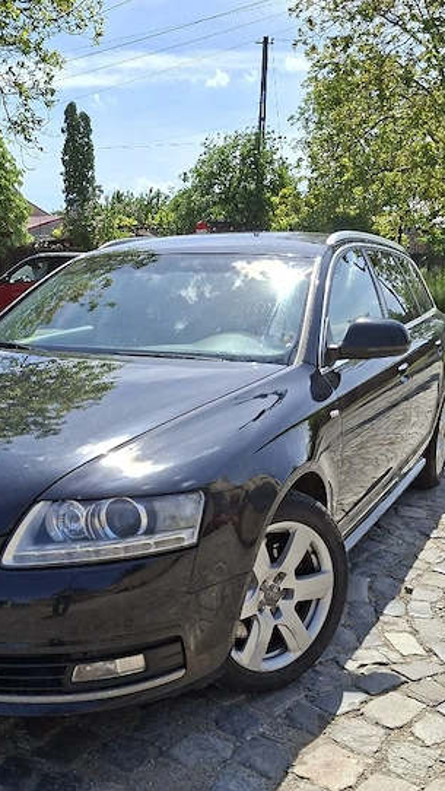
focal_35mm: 37
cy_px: 502
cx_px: 93
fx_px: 776
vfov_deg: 53.3
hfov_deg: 31.2
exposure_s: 1/2500
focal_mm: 5.54
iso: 50
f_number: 1.8
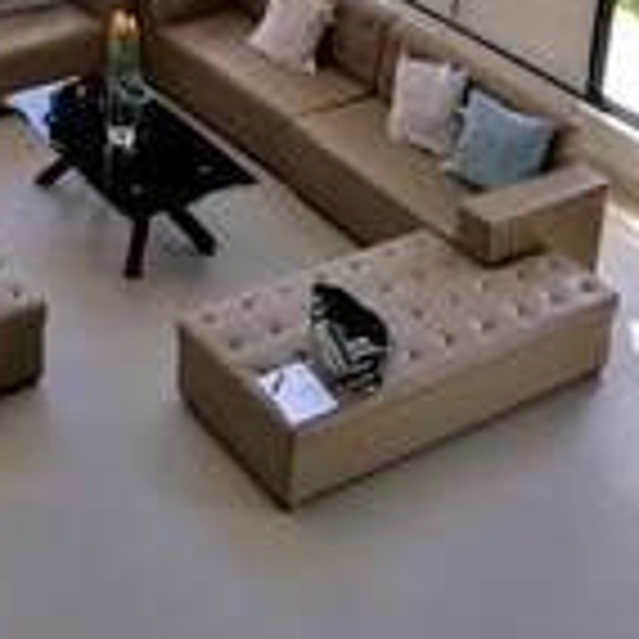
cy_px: -155
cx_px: 65
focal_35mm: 74
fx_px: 1545
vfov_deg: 21.5
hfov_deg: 22.8
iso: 50
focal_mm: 3.81
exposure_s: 1/50
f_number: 2.2
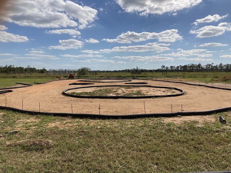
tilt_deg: -3.4
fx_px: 187
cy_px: 86
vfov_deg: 49.7
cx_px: 116
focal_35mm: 28
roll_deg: -1.1
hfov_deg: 63.5
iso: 25
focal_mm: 3.99
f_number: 1.8
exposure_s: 1/5348
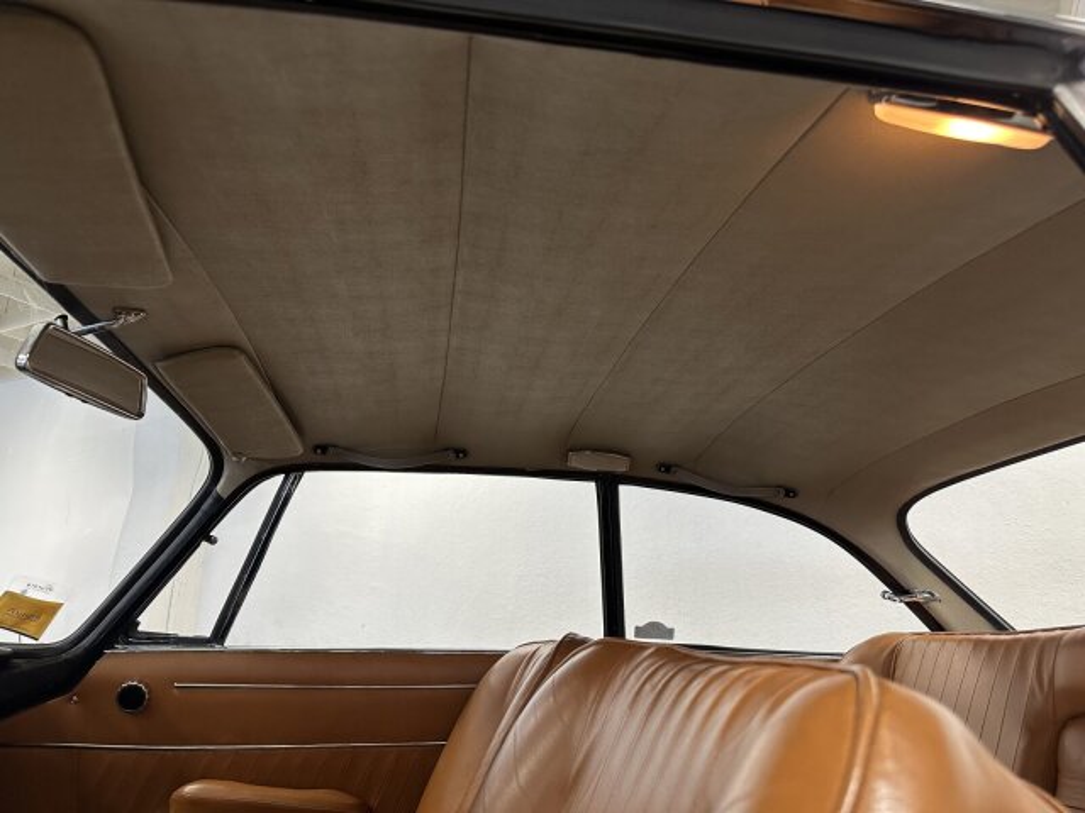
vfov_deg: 56.8
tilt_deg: +14.9
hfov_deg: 71.6
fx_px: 752
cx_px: 542
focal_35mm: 24
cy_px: 406
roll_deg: -1.0
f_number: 1.78
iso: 250
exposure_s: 1/83
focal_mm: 6.86
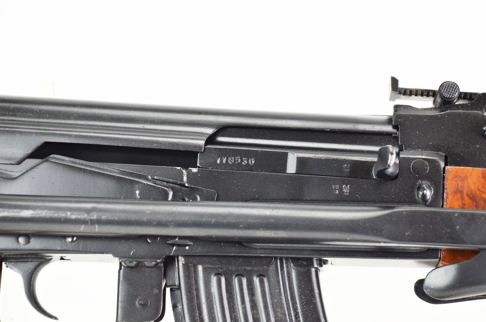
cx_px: 243
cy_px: 161
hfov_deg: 19.5
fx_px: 1415
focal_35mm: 105
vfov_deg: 13.0
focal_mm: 70
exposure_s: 1/125
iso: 800
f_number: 5.3
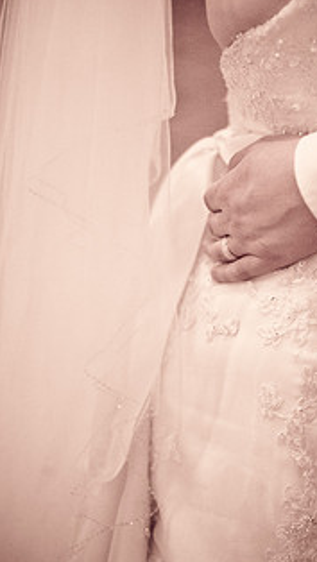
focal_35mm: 75
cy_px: 254
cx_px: 223
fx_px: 1119
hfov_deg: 16.1
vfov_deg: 28.2
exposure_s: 1/100
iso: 4000
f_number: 1.4
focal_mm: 50
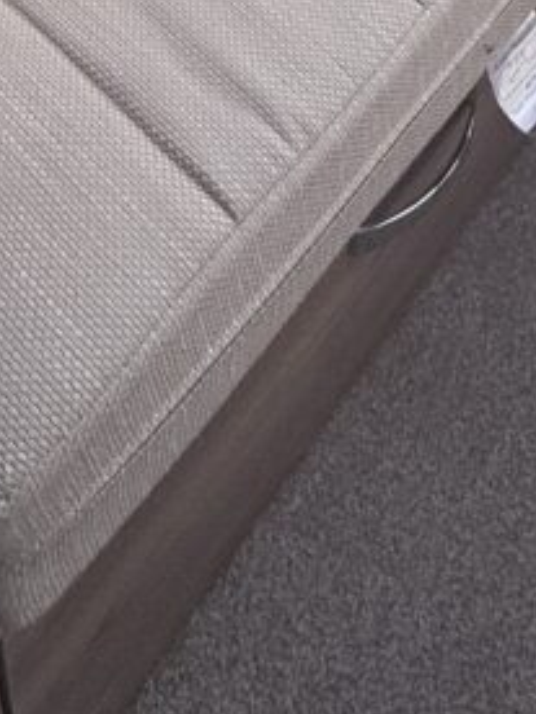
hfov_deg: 27.8
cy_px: -520
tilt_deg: -22.3
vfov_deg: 23.1
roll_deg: +1.7
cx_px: 166
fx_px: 1074
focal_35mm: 52
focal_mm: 2.22
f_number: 2.2
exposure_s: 1/386
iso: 50
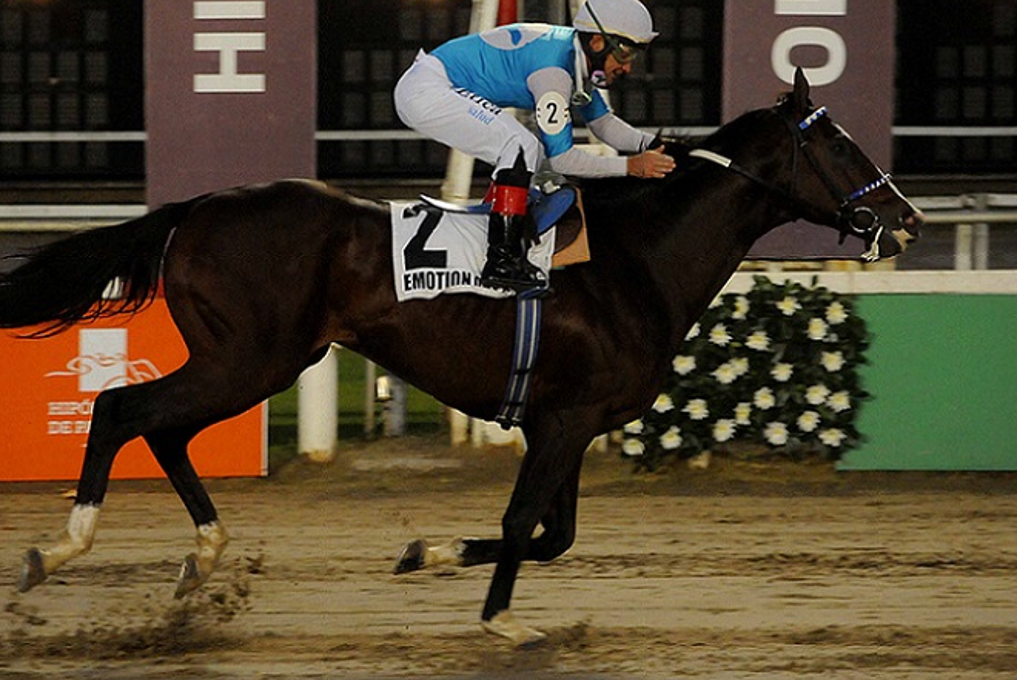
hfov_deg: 9.4
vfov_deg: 6.3
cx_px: 485
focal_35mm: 220
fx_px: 6210
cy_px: 257
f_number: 4.5
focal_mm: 105
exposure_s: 1/640
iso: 3200
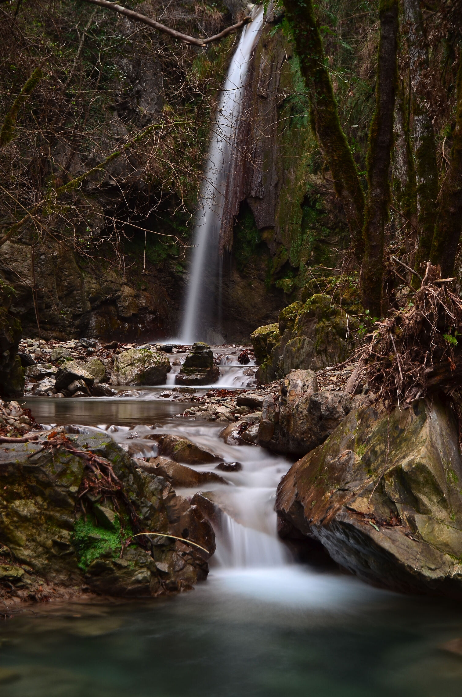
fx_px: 1218
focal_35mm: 63
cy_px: 345
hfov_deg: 21.5
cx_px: 226
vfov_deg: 32.0
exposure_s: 5
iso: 100
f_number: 4.8
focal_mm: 40
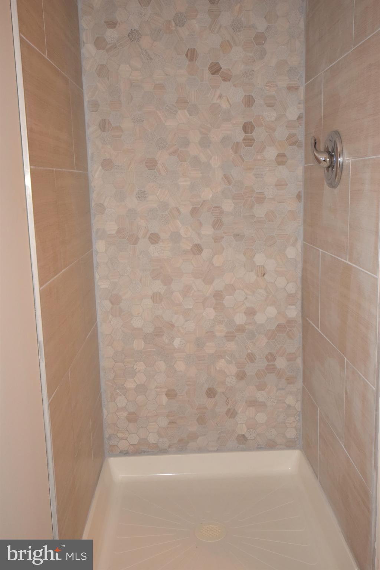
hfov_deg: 36.9
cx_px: 190
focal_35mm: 36
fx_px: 570
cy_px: 285
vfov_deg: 53.1
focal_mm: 24
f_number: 4.5
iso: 800
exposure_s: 1/200
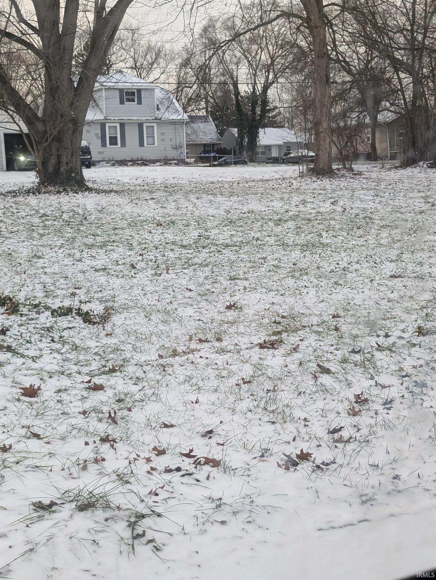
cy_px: 290
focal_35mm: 49
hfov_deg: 29.7
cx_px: 218
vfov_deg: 38.9
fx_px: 821
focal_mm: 6.9
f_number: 1.68
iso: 824
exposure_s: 1/349
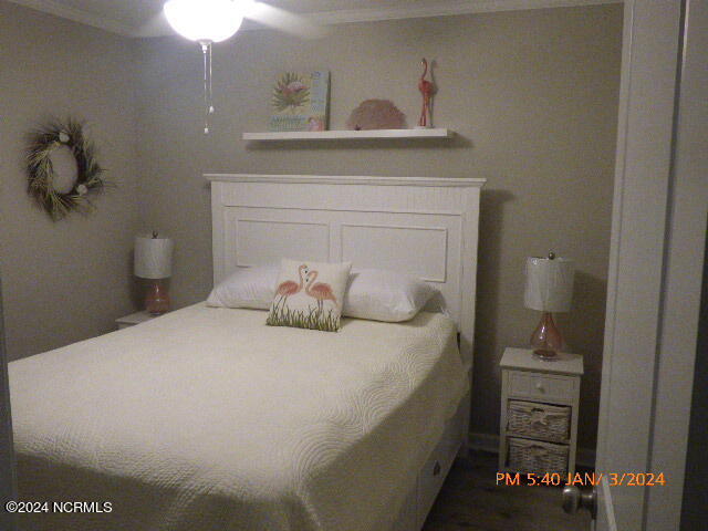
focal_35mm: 30
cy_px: 266
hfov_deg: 60.0
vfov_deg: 46.8
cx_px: 354
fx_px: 614
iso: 800
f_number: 3.3
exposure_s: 1/50
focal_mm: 5.29
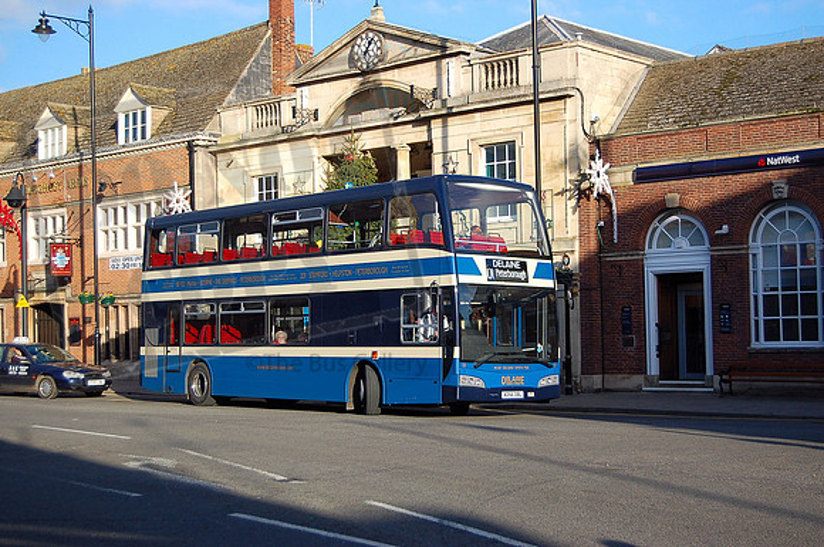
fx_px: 1303
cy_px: 274
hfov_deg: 35.1
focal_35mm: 57
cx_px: 412
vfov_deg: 23.7
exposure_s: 1/1000
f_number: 5
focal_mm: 38
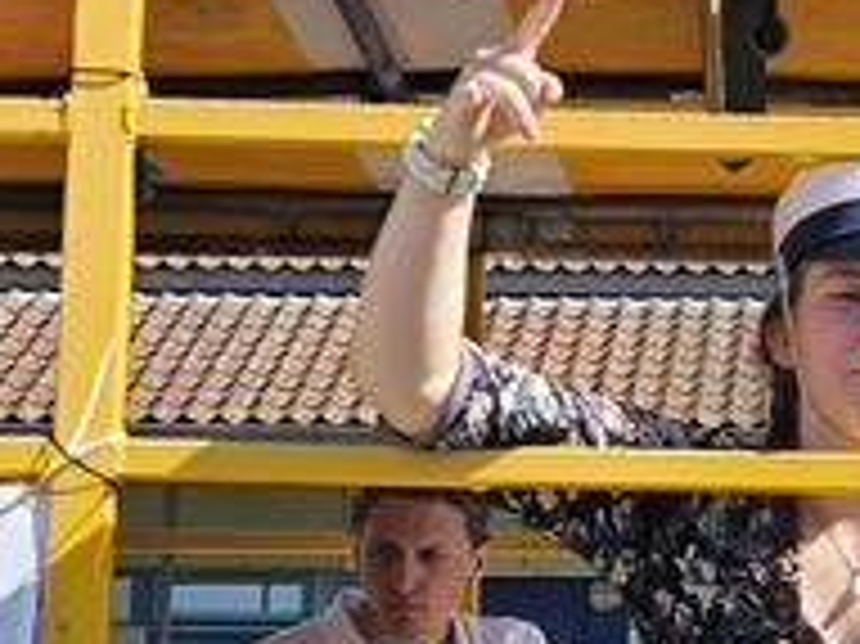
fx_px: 3451
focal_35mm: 139
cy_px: 374
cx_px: 846
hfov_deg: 14.0
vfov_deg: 10.7
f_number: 1.8
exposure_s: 1/984
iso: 25
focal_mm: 5.4
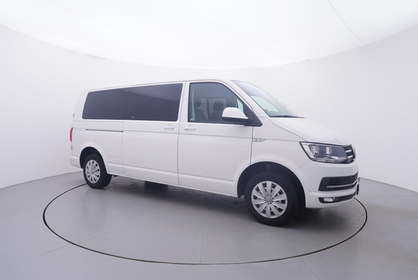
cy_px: 140
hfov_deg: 77.3
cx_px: 209
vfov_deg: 56.2
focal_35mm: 22
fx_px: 261
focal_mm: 15
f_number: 5
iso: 200
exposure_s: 1/80
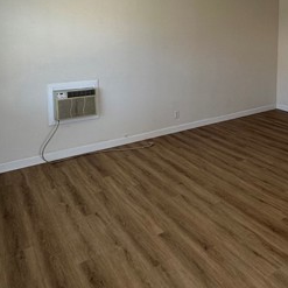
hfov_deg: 49.0
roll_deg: -1.3
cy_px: 64
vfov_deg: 48.6
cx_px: 217
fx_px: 301
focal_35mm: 32
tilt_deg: -4.7
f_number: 2.2
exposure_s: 1/120
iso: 100
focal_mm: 2.22
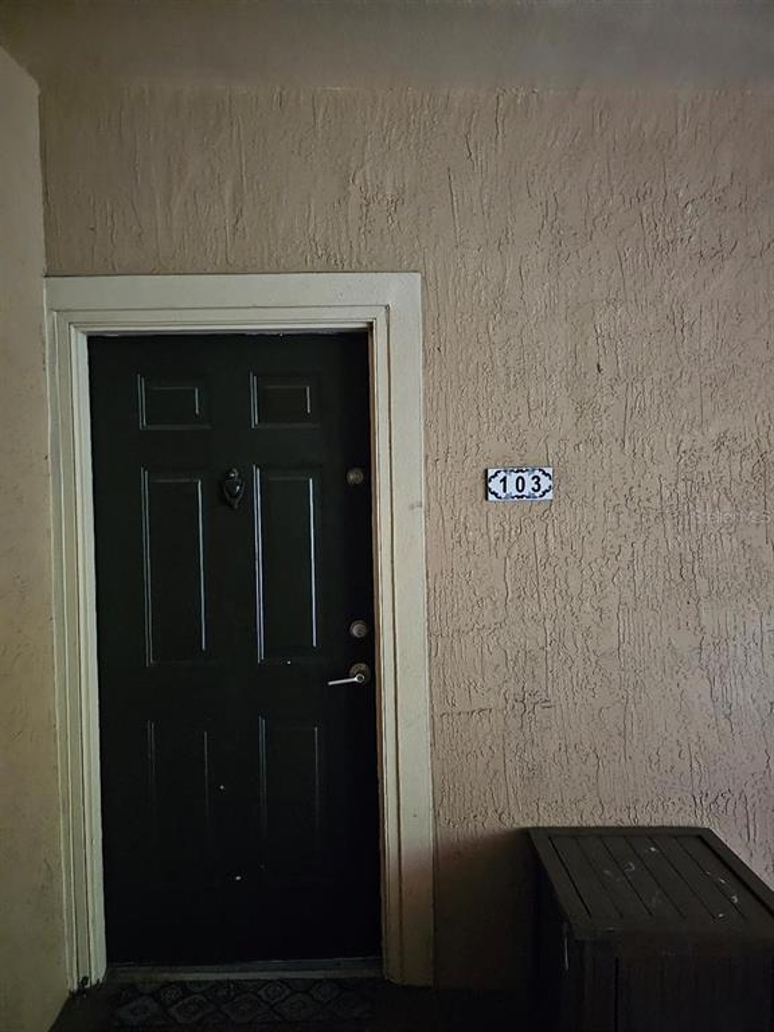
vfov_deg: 73.9
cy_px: 516
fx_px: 686
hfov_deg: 58.9
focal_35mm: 23
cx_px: 387
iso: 2500
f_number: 1.7
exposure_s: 1/48.1
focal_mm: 6.3
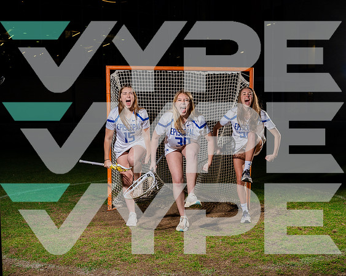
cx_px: 175
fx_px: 418
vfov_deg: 36.6
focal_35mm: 41
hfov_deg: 45.0
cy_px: 138
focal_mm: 35
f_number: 8
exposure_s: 1/250
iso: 250
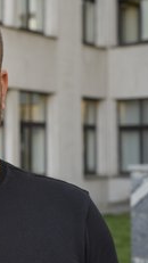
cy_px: 133
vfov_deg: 24.5
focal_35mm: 87
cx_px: -56
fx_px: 607
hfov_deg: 13.3
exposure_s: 1/60
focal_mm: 48
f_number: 5.6
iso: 125
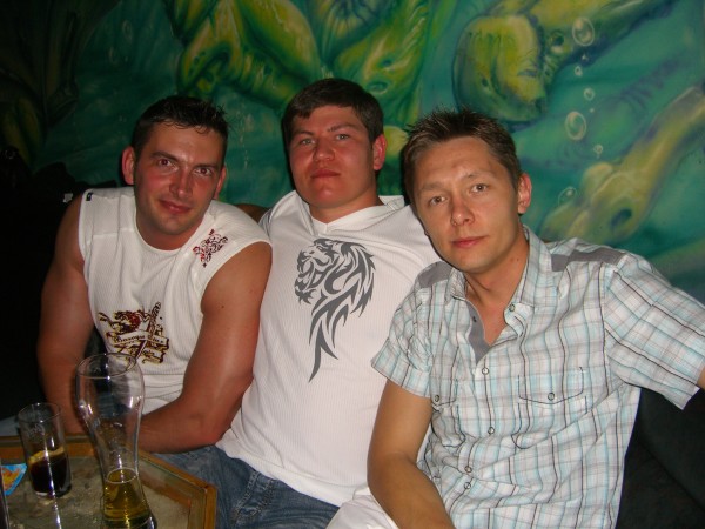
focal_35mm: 38
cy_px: 264
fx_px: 774
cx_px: 352
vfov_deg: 37.7
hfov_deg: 49.0
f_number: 2.8
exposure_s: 1/60
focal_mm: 7.9
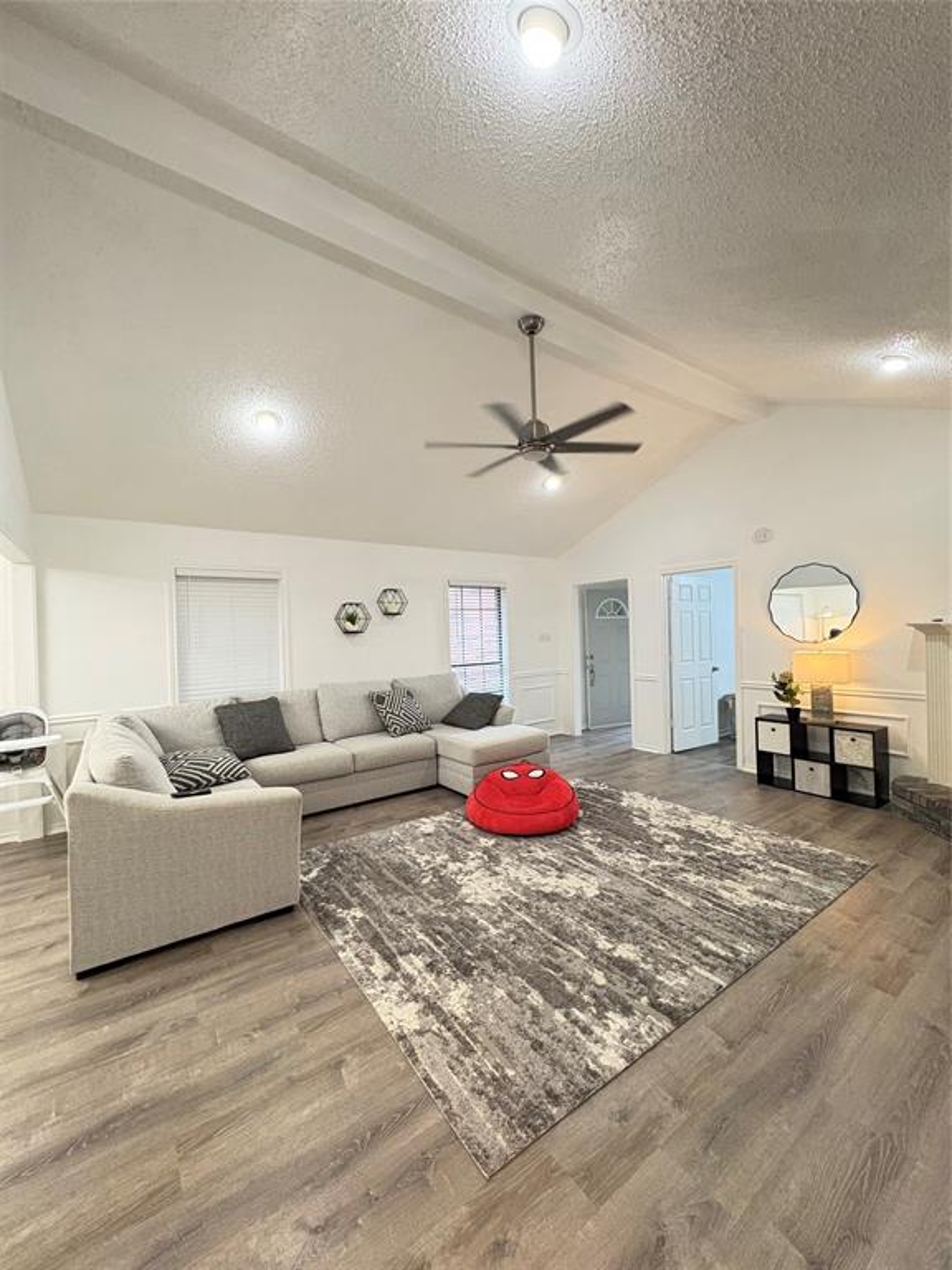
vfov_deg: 102.1
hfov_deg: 85.7
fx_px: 513
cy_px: 635
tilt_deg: +1.5
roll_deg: +1.0
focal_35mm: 14
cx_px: 476
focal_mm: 2.22
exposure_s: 1/60
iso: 500
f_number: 2.2
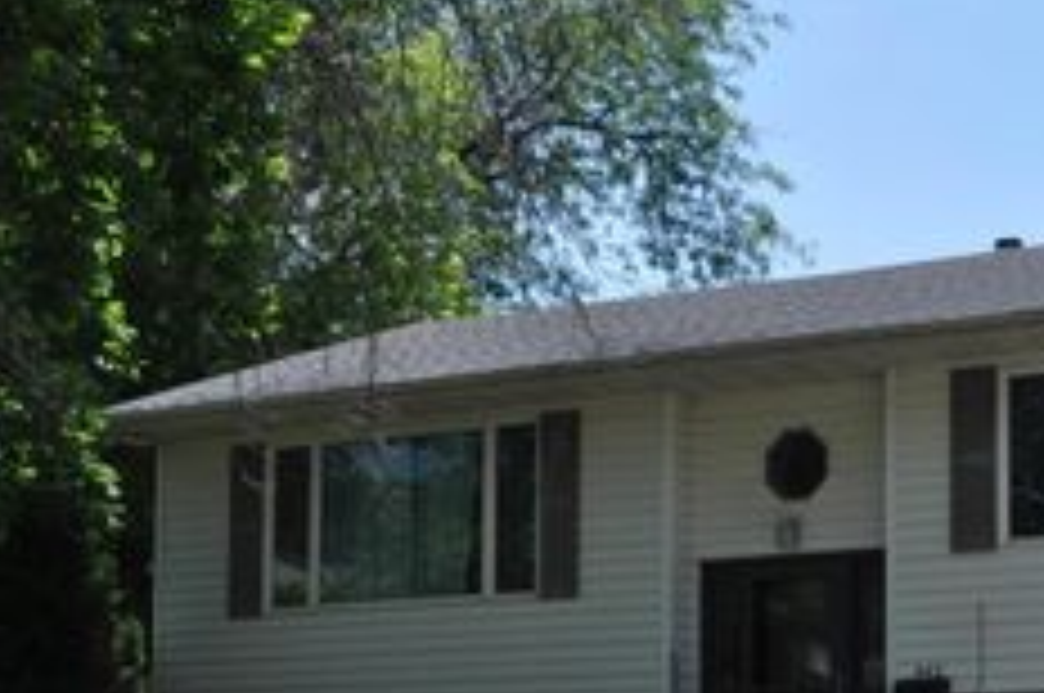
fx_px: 2056
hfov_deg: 27.3
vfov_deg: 18.5
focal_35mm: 71
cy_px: 724
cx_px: 976
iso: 200
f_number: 9
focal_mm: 22
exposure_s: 1/320
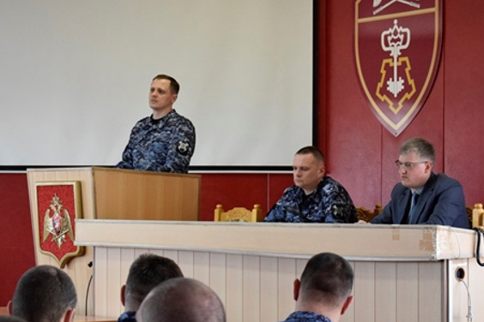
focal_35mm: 110
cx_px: 223
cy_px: 207
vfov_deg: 12.5
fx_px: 1474
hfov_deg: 18.6
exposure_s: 1/250
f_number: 5.6
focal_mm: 55
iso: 3200
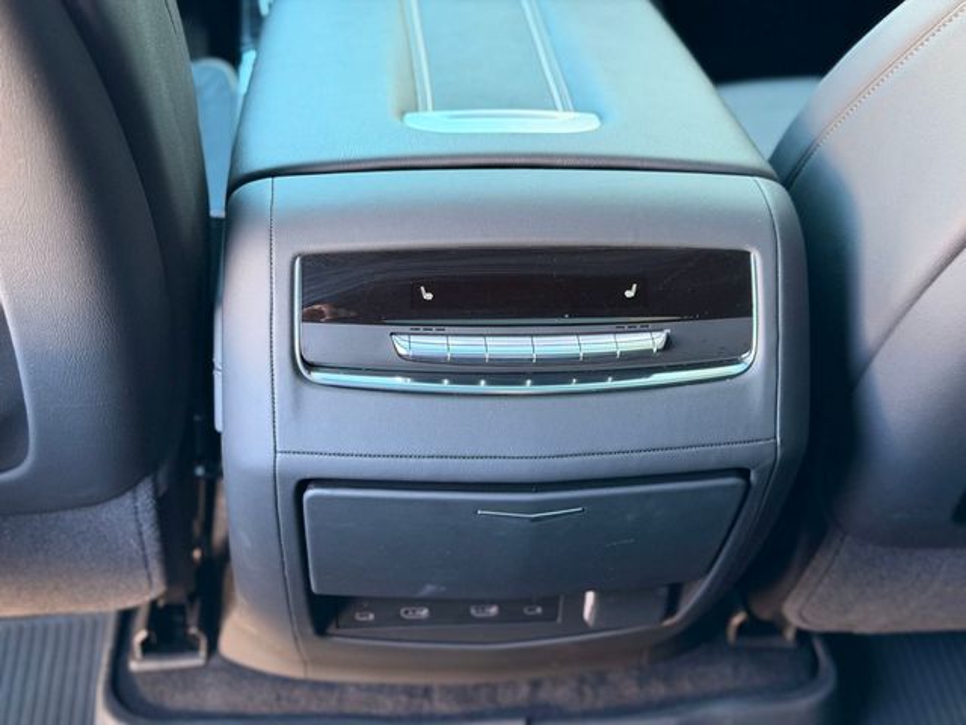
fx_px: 1339
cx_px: 483
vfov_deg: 30.3
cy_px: 362
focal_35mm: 48
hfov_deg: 39.7
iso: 320
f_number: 1.78
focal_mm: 6.76
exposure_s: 1/40
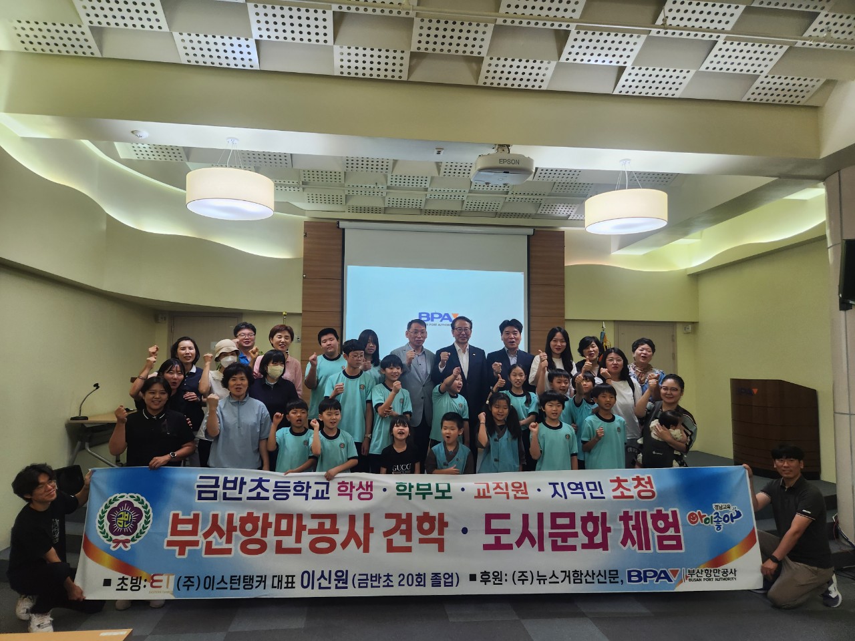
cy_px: 320
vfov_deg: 58.9
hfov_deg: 73.9
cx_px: 428
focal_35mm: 23
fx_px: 568
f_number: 1.8
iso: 160
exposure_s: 1/120
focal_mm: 5.4
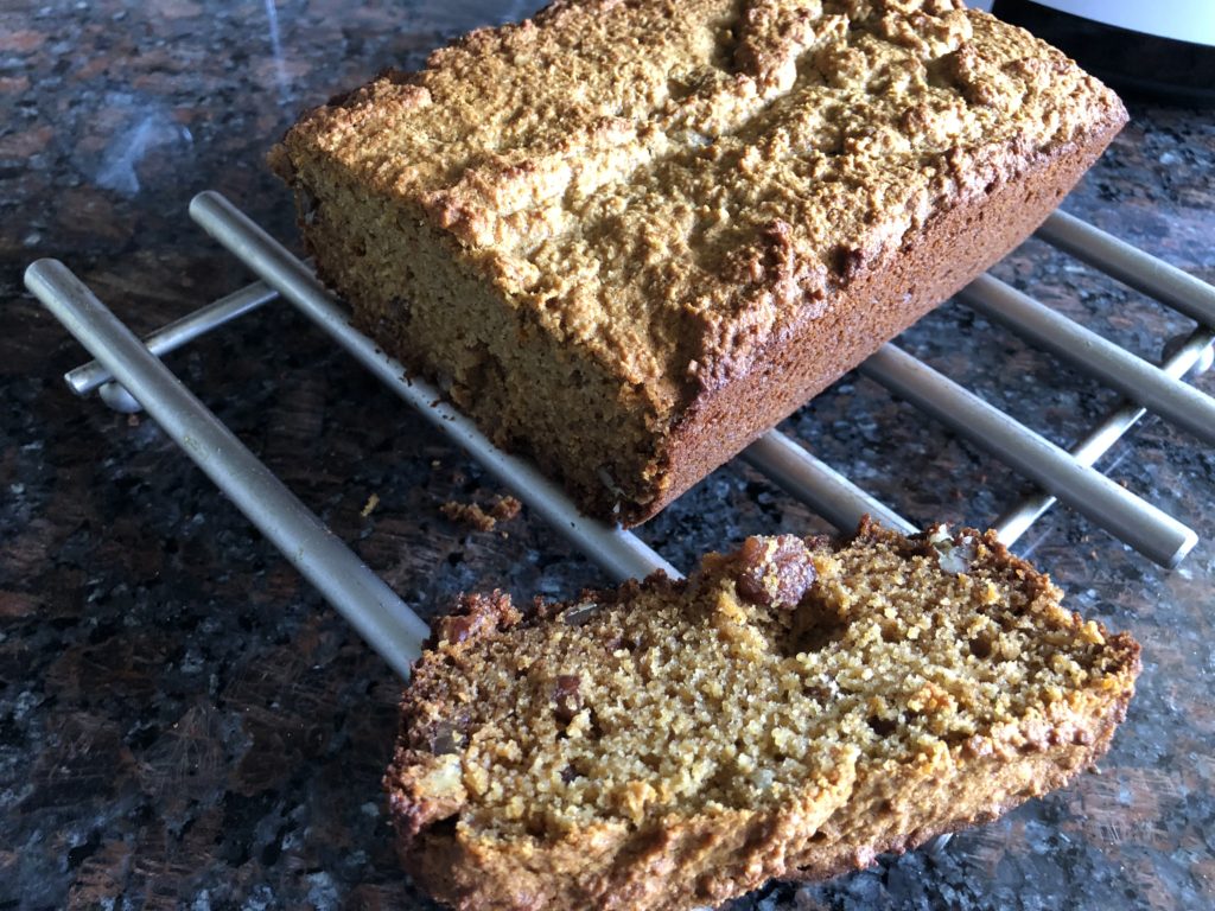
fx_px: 983
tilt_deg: -48.1
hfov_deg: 63.4
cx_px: 608
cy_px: 456
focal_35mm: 28
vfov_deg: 49.7
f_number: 1.8
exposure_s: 1/15
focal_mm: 4
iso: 80
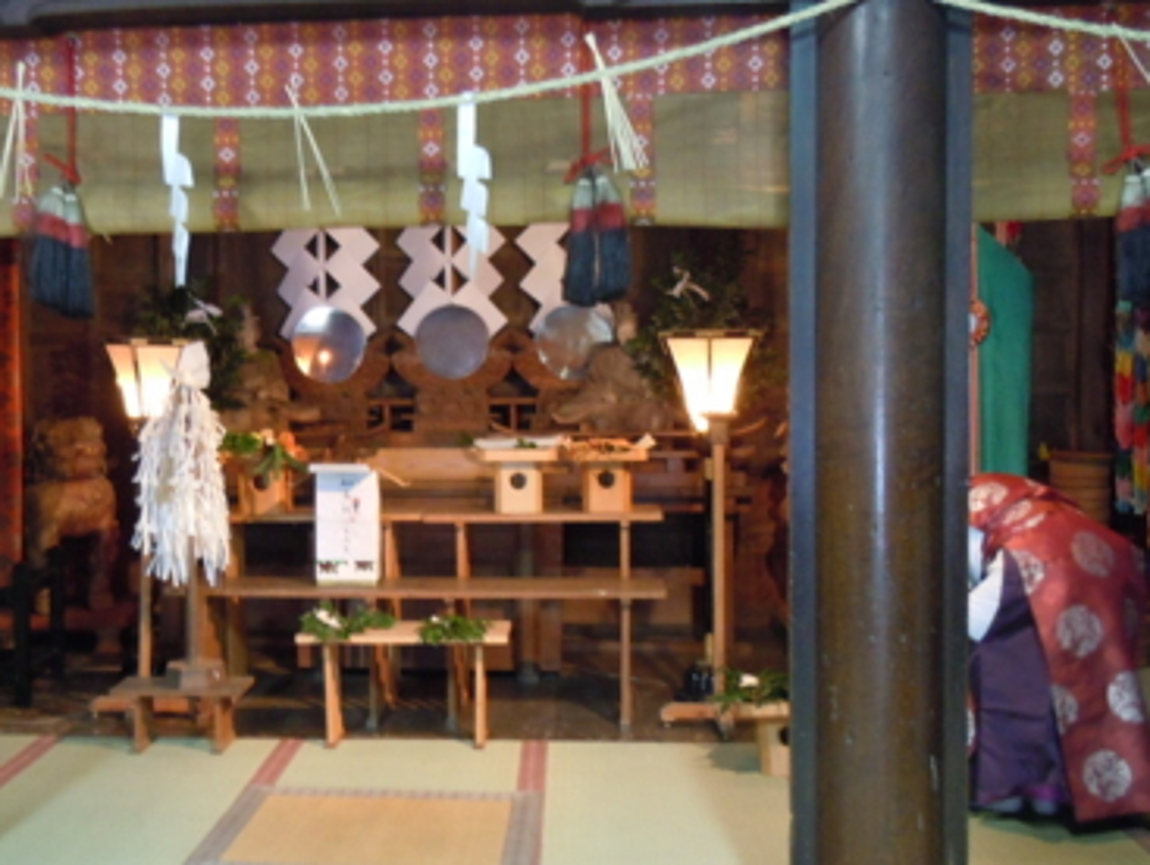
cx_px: 389
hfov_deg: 38.5
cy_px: 398
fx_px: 1629
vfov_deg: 29.7
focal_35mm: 49
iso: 400
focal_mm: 5.4
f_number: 3.5
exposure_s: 1/5
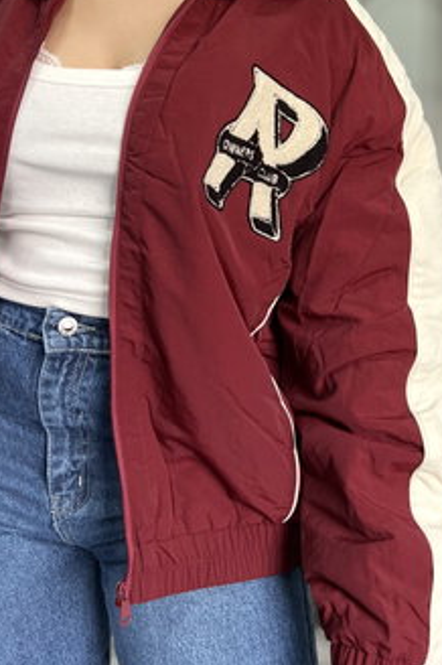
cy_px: 188
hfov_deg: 30.2
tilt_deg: -2.6
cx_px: 294
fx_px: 812
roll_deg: +0.4
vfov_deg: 43.5
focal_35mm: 44
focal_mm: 5.7
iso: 125
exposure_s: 1/50
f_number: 1.5
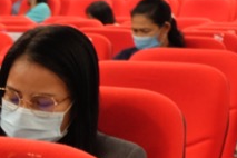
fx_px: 955
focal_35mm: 145
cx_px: -327
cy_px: 258
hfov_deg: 11.7
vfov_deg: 9.1
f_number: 3.8
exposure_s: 1/18
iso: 400
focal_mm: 20.1
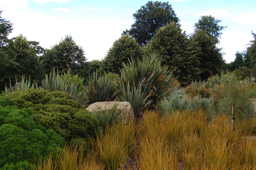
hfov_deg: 50.7
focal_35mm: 38
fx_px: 270
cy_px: 81
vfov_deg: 35.0
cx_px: 123
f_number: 5.6
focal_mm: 24
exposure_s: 1/160
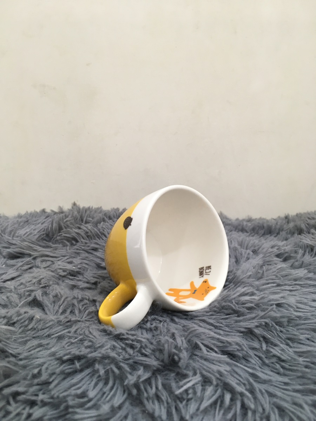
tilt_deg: -12.6
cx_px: 158
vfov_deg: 61.7
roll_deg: -0.9
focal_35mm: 29
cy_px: 210
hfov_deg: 48.2
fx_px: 353
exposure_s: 1/33
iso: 100
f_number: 2.2
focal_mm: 4.15
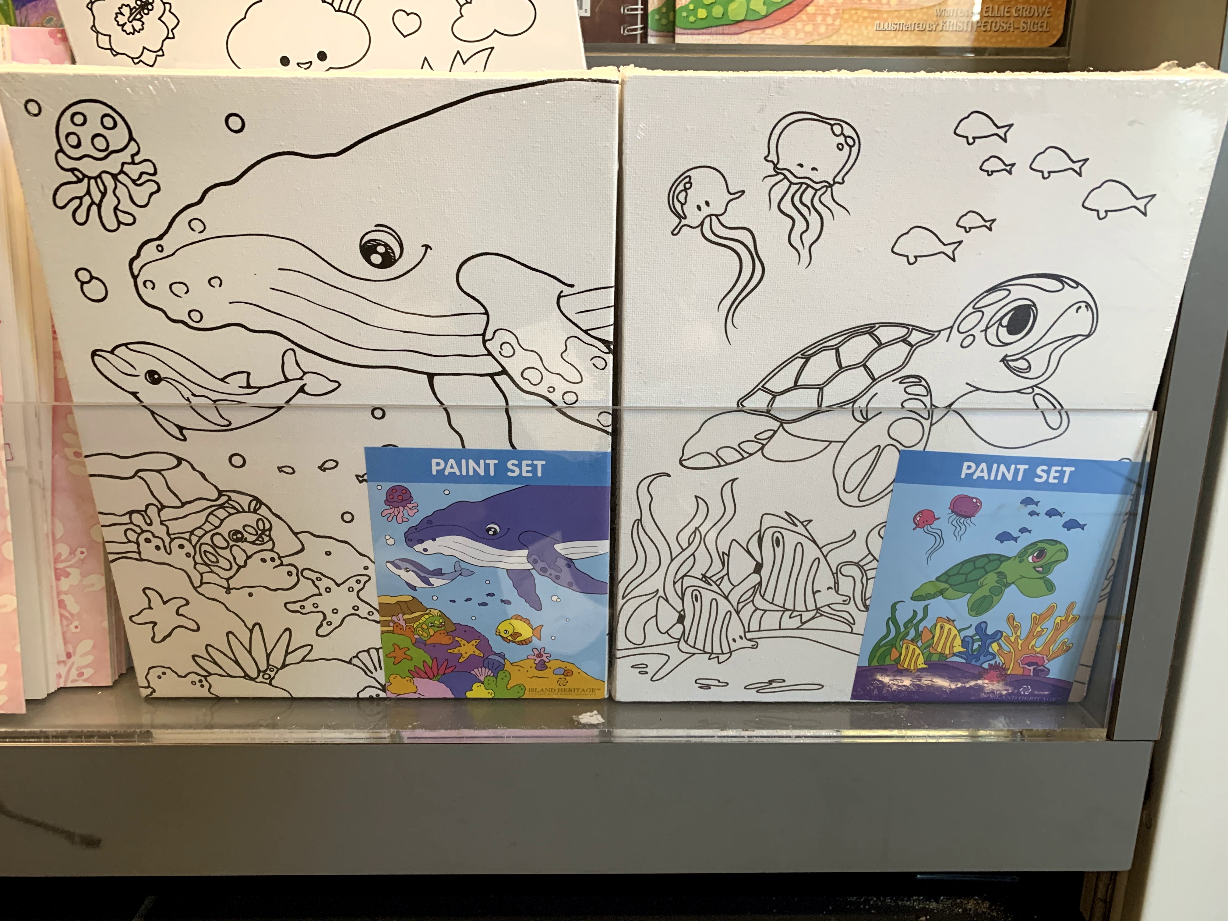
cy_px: 460
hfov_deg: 67.3
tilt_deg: -14.2
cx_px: 614
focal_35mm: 26
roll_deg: -1.2
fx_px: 922
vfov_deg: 53.1
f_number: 1.8
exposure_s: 1/60
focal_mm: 4.25
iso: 160
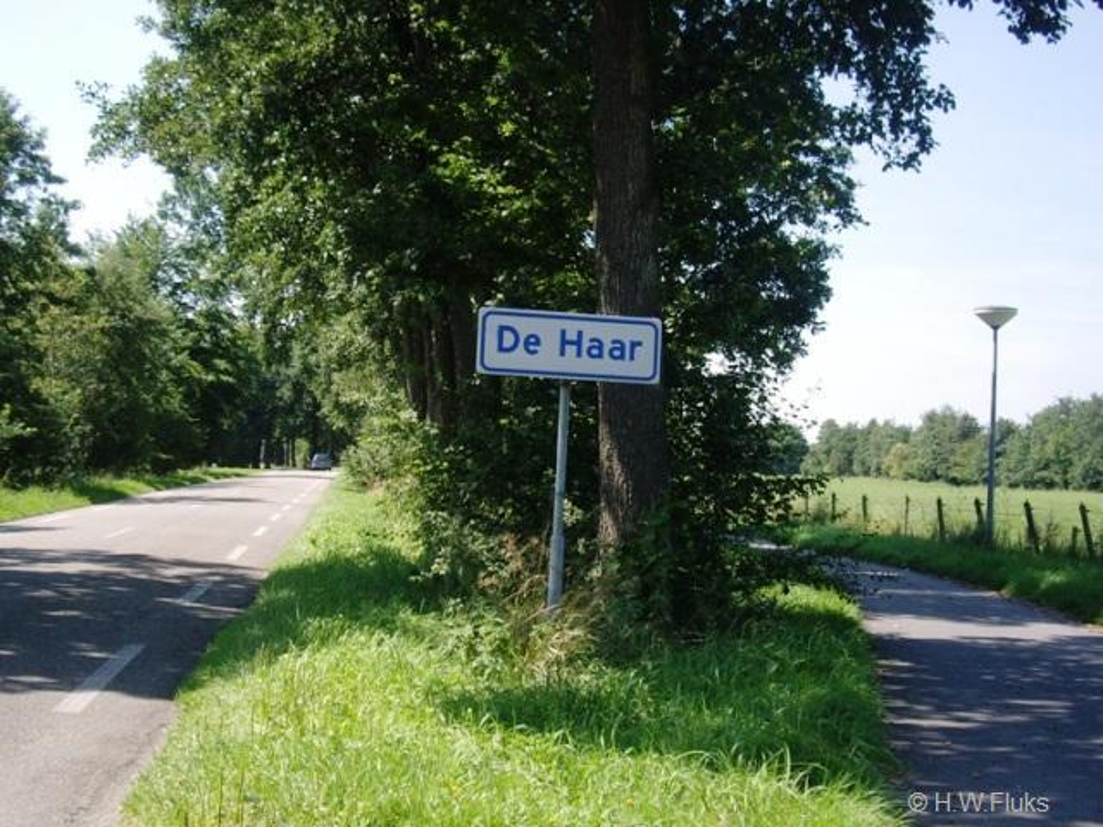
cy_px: 414
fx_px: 1211
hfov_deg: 49.0
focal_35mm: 38
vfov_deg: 37.7
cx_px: 552
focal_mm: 7.9
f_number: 2.8
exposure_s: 1/500
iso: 64
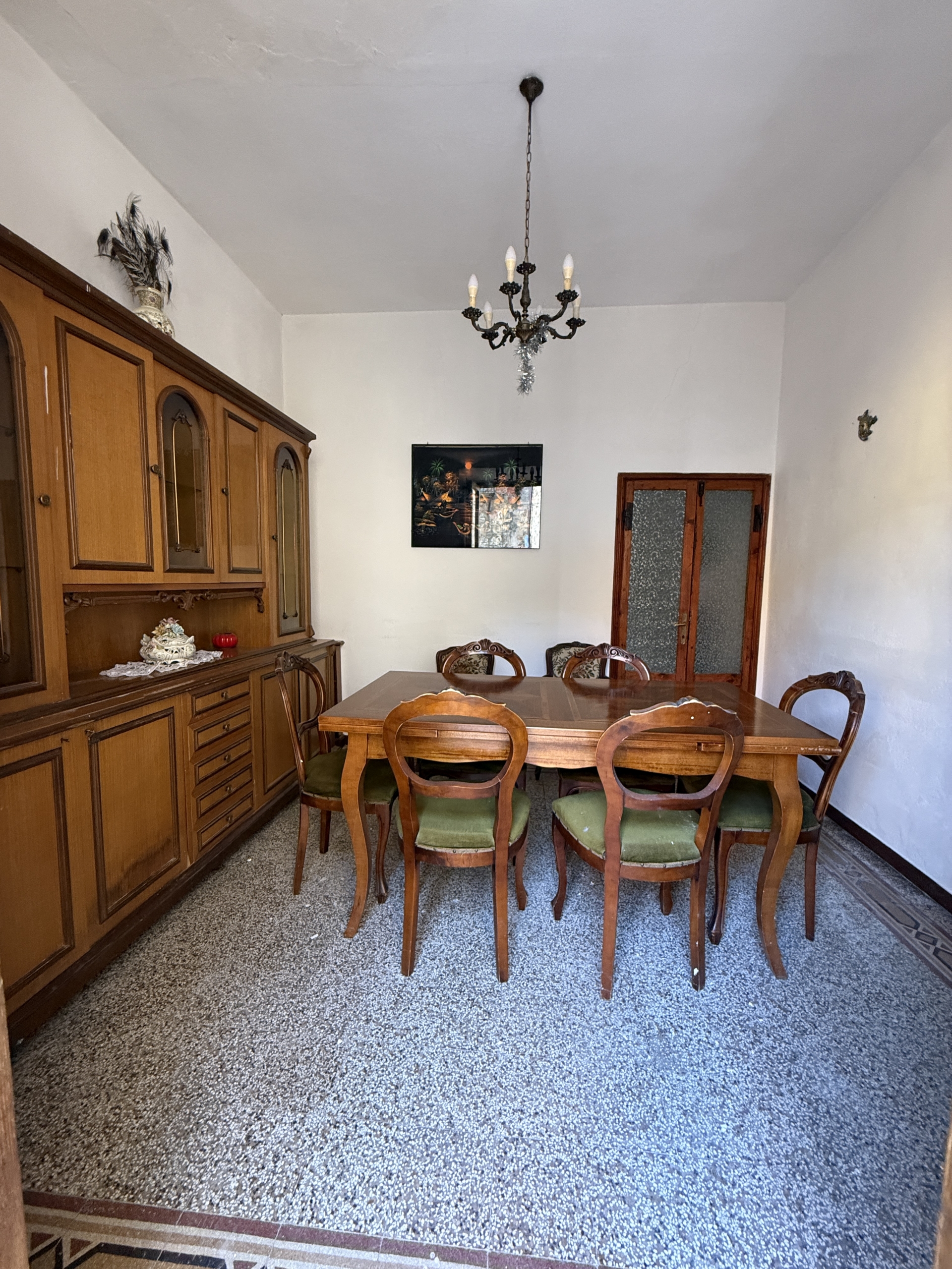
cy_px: 634
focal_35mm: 14
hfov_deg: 85.7
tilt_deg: -6.0
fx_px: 513
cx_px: 476
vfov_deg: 102.1
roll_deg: -1.3
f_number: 2.2
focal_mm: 2.22
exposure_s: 1/60
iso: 400
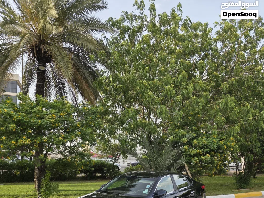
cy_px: 172
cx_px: 131
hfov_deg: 58.3
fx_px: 236
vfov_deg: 42.3
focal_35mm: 31
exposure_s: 1/359
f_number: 1.7
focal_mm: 6.3
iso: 40
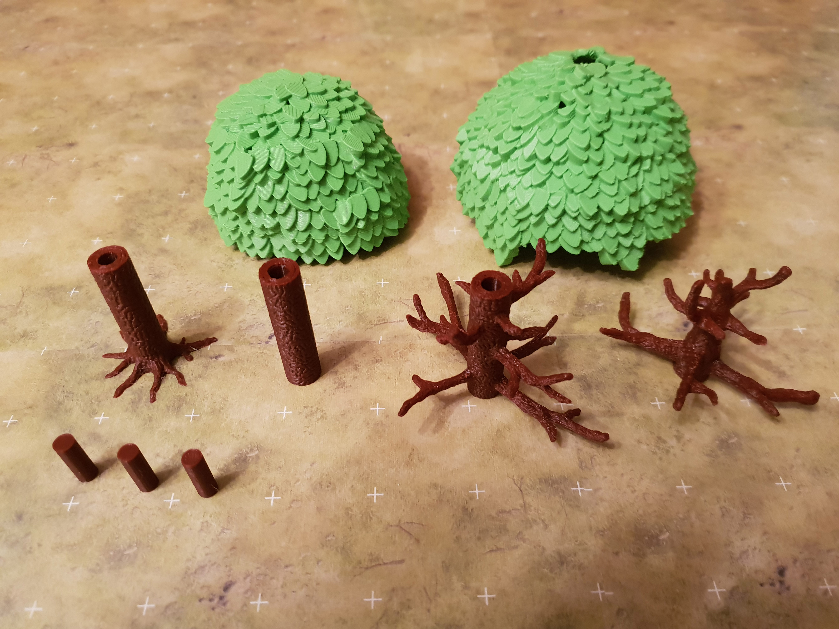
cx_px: 420
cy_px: 314
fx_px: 630
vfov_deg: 53.1
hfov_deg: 67.3
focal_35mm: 26
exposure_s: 1/17
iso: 250
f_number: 1.5
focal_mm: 4.3
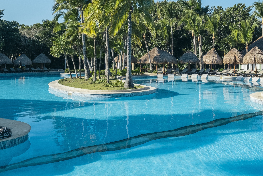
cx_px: 184
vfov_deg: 36.2
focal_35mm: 36
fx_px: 263
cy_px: 49
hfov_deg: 51.7
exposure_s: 1/250
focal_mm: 15.1
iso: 500
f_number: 9
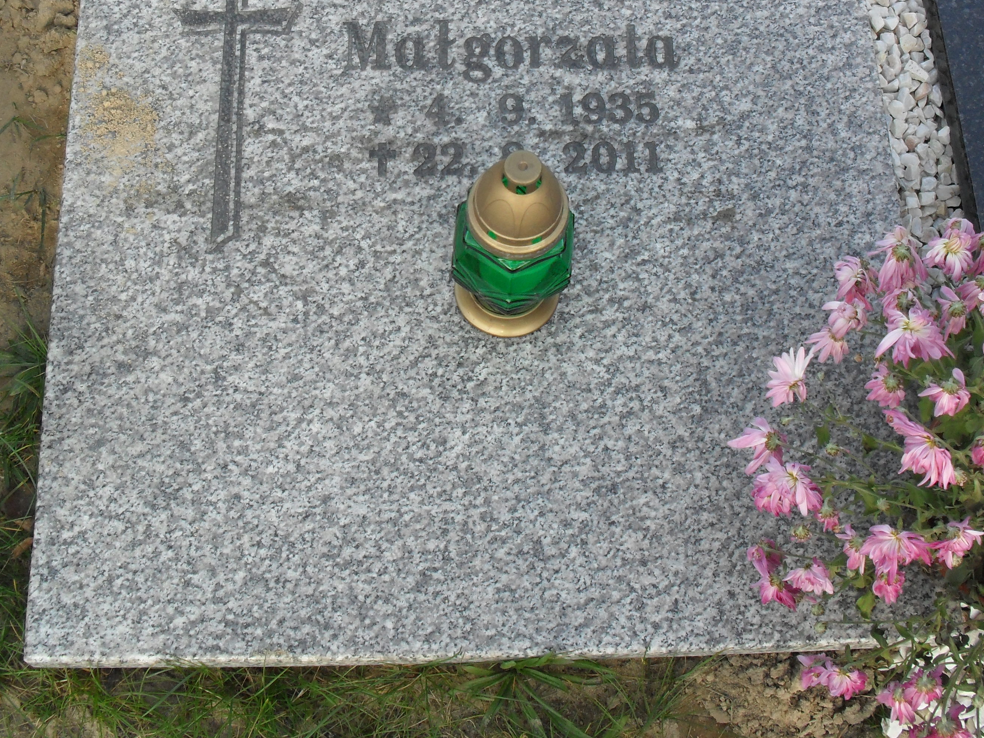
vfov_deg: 27.2
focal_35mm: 53
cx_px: 502
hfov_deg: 36.2
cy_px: 197
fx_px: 1506
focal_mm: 6.3
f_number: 3.2
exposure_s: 1/180
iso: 100
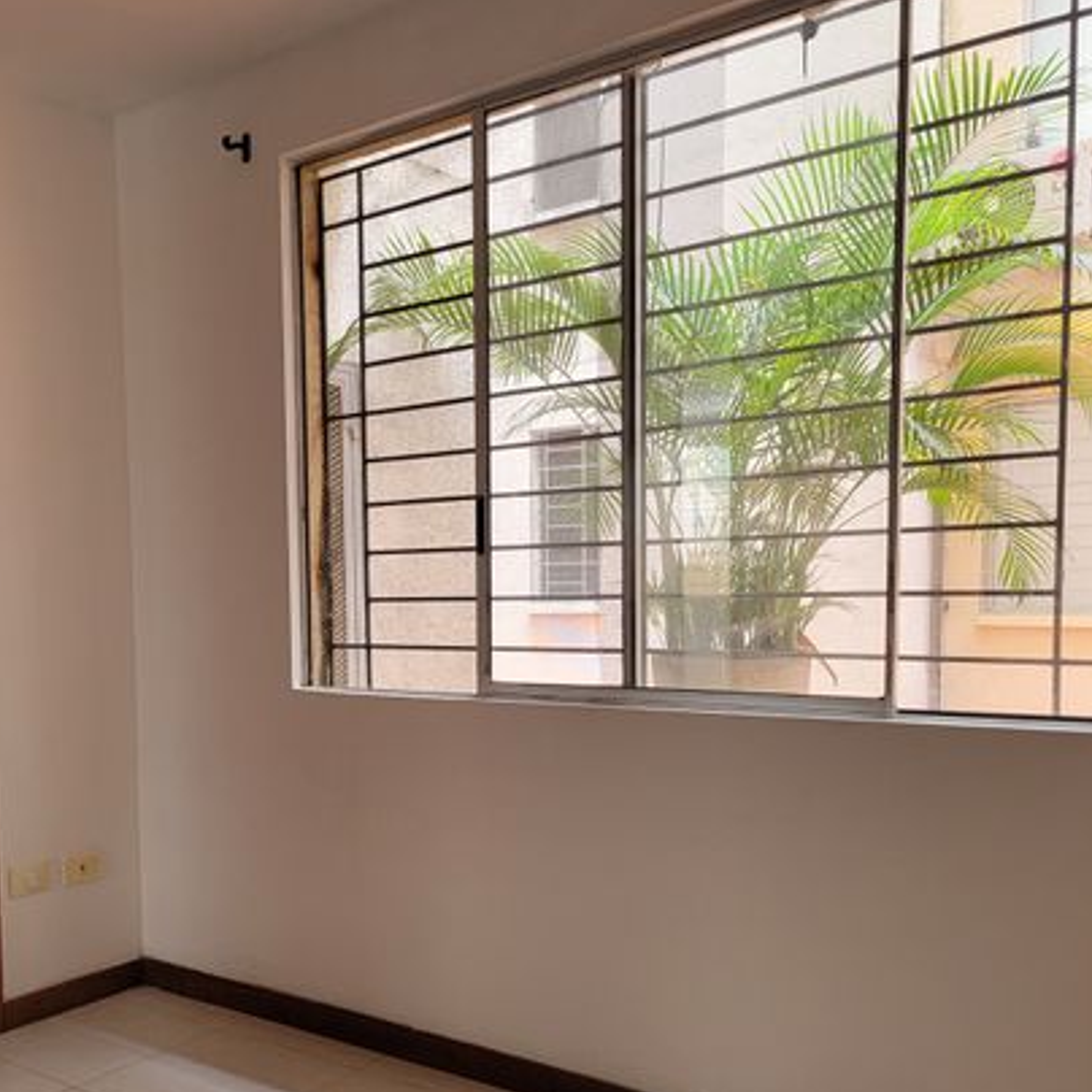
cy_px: 662
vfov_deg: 46.9
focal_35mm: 35
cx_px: 337
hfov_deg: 46.2
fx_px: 1249
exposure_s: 1/120
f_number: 1.8
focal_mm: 6.7
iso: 160
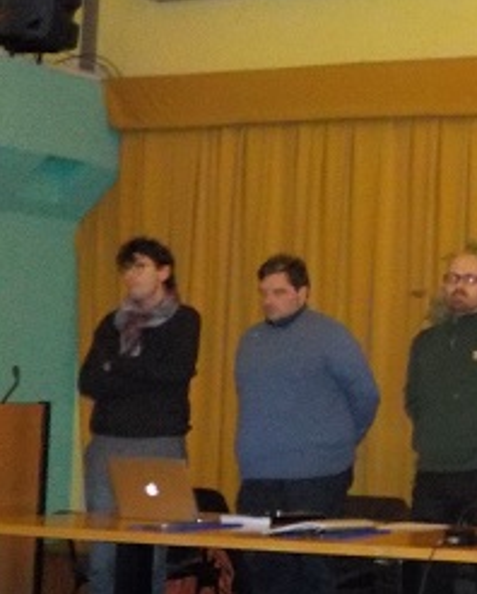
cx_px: 764
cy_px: 314
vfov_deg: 23.0
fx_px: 1463
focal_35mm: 83
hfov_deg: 16.5
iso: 800
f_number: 3.3
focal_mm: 4.1
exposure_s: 1/30
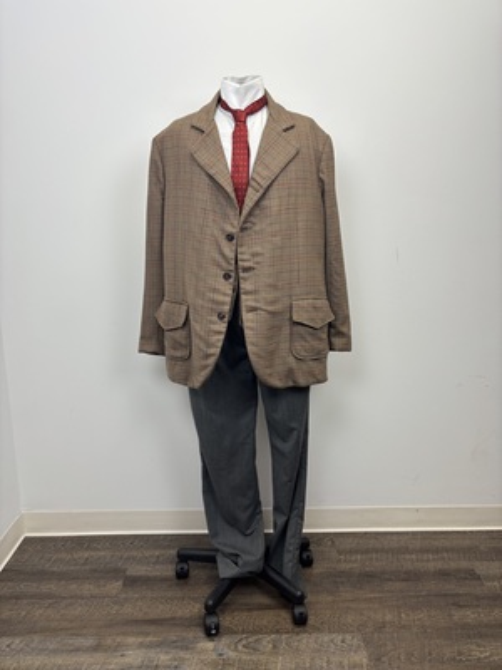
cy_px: 335
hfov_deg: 53.1
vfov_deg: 67.3
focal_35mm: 26
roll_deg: -0.5
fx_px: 503
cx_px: 251
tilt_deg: -13.2
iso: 32
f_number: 1.6
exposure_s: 1/123
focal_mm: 5.96
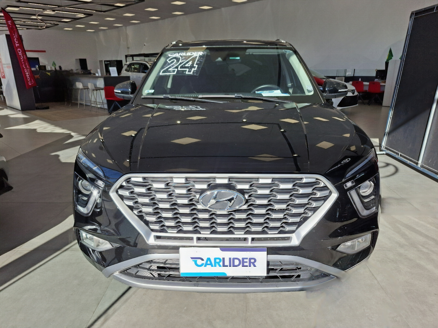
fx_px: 291
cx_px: 219
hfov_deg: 73.9
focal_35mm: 23
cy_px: 164
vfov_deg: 58.9
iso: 50
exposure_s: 1/909
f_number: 1.8
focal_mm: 5.54
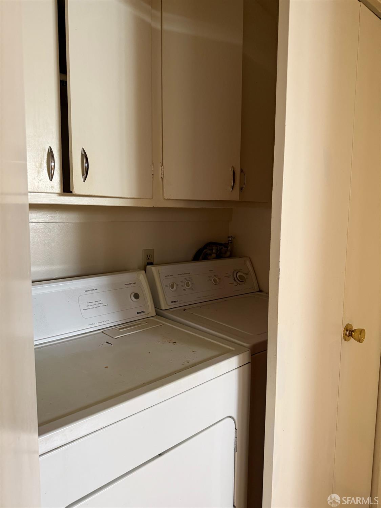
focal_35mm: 24
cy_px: 254
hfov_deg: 56.8
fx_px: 352
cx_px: 190
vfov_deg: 71.6
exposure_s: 1/60
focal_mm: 6.76
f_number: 1.78
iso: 320
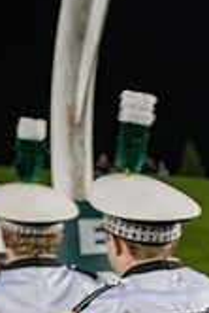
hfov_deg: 14.4
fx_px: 730
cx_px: 371
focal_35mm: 84
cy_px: 244
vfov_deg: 23.9
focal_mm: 24
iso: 1250
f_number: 3.2
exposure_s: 1/500
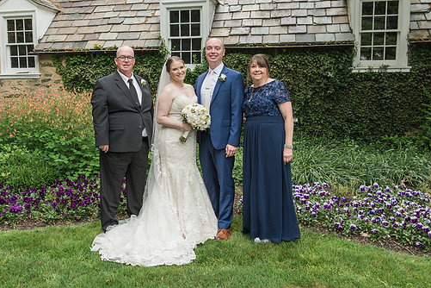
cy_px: 138
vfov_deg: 35.0
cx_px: 184
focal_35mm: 38
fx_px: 455
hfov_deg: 50.5
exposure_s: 1/160
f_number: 5.6
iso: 500
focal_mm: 32
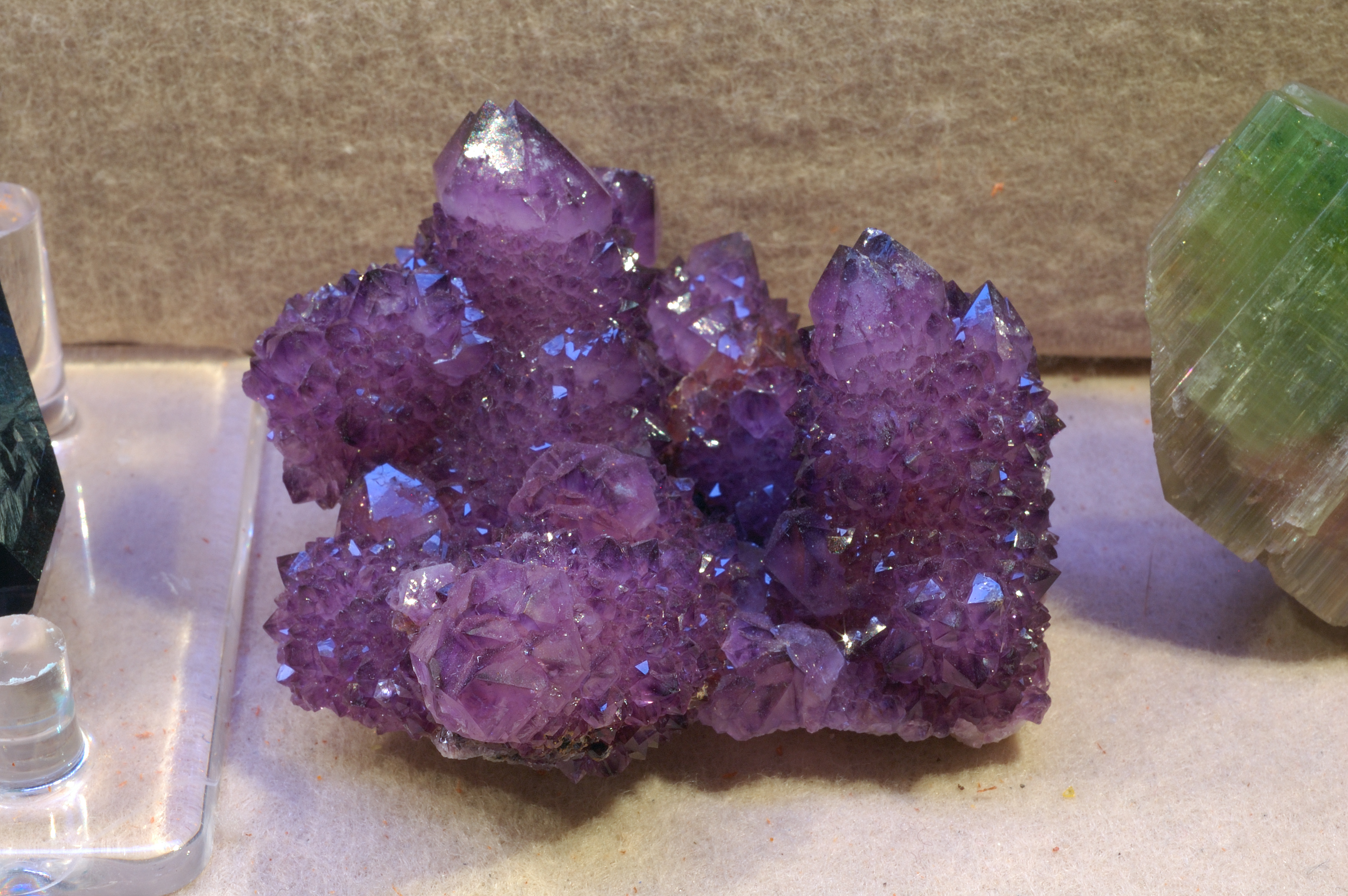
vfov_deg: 15.2
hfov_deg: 22.6
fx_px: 3367
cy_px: 448
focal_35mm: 90
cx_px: 674
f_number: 25
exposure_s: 1/1.6
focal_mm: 60
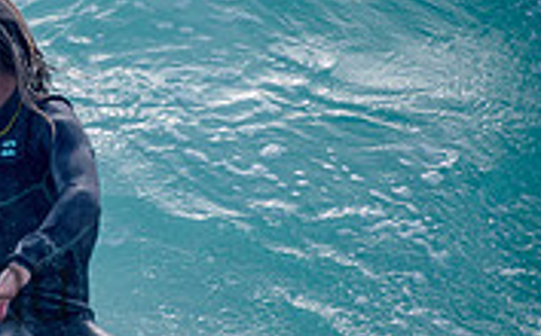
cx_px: -166
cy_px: 118
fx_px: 30177
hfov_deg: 1.0
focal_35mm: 2050
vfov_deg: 0.6
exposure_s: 1/2000
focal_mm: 500
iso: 140
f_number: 5.6
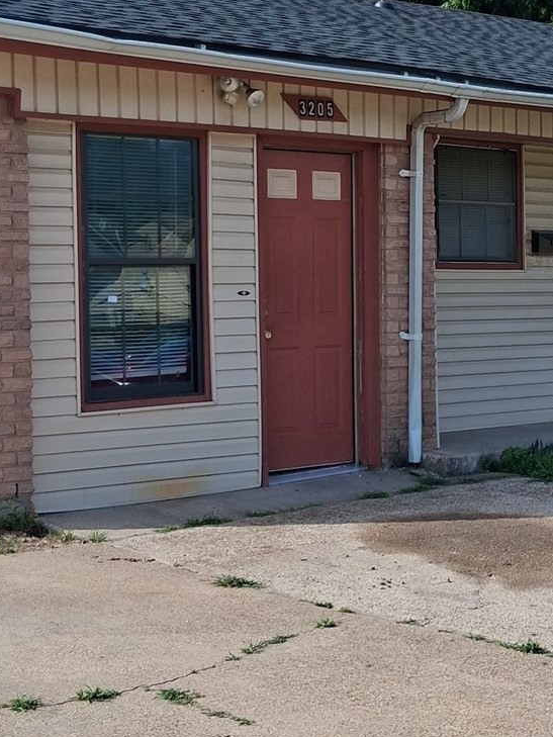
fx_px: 1554
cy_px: 281
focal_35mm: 73
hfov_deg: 20.0
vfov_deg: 26.6
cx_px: 431
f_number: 1.8
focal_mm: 3.98
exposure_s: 1/570
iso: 25
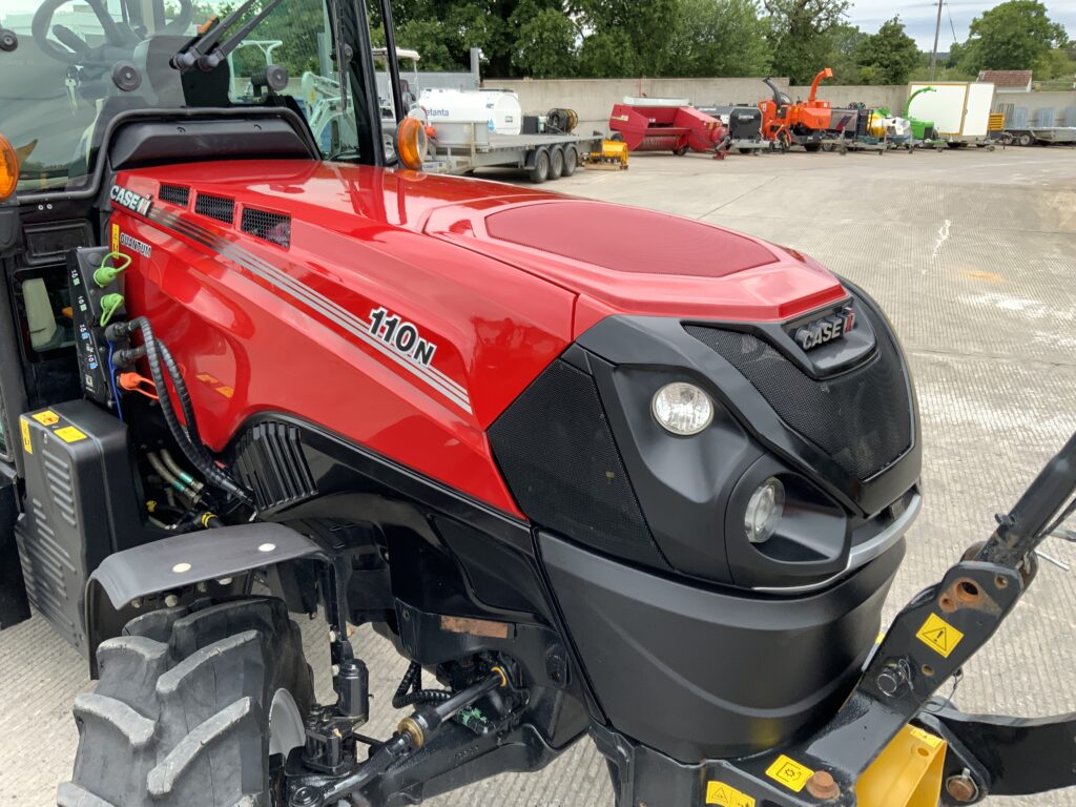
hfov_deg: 61.7
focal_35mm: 29
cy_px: 404
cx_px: 538
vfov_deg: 48.2
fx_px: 901
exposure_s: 1/196
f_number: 1.8
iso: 16
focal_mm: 3
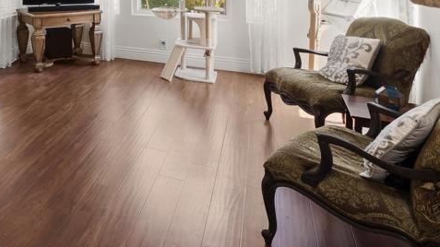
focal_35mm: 36
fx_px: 420
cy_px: -59
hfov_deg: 48.6
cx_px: 33
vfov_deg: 28.1
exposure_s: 1/20
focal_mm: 16
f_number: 8
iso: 500
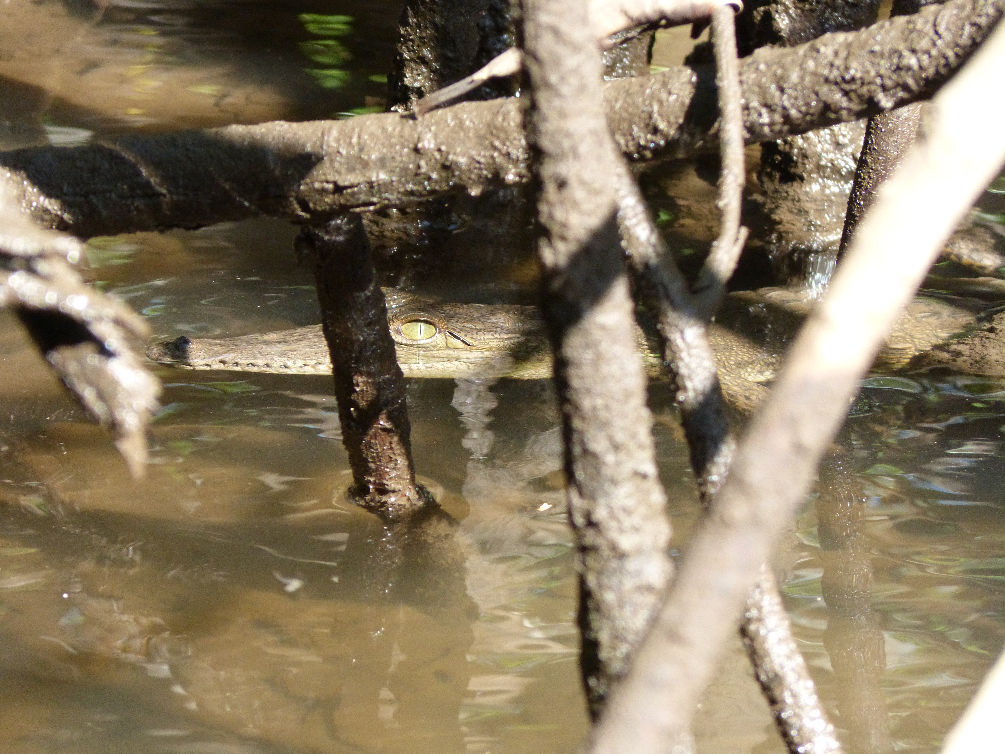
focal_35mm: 600
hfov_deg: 3.3
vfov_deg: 2.5
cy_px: 377
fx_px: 17420
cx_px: 502
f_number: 5.2
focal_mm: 108
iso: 400
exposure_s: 1/250
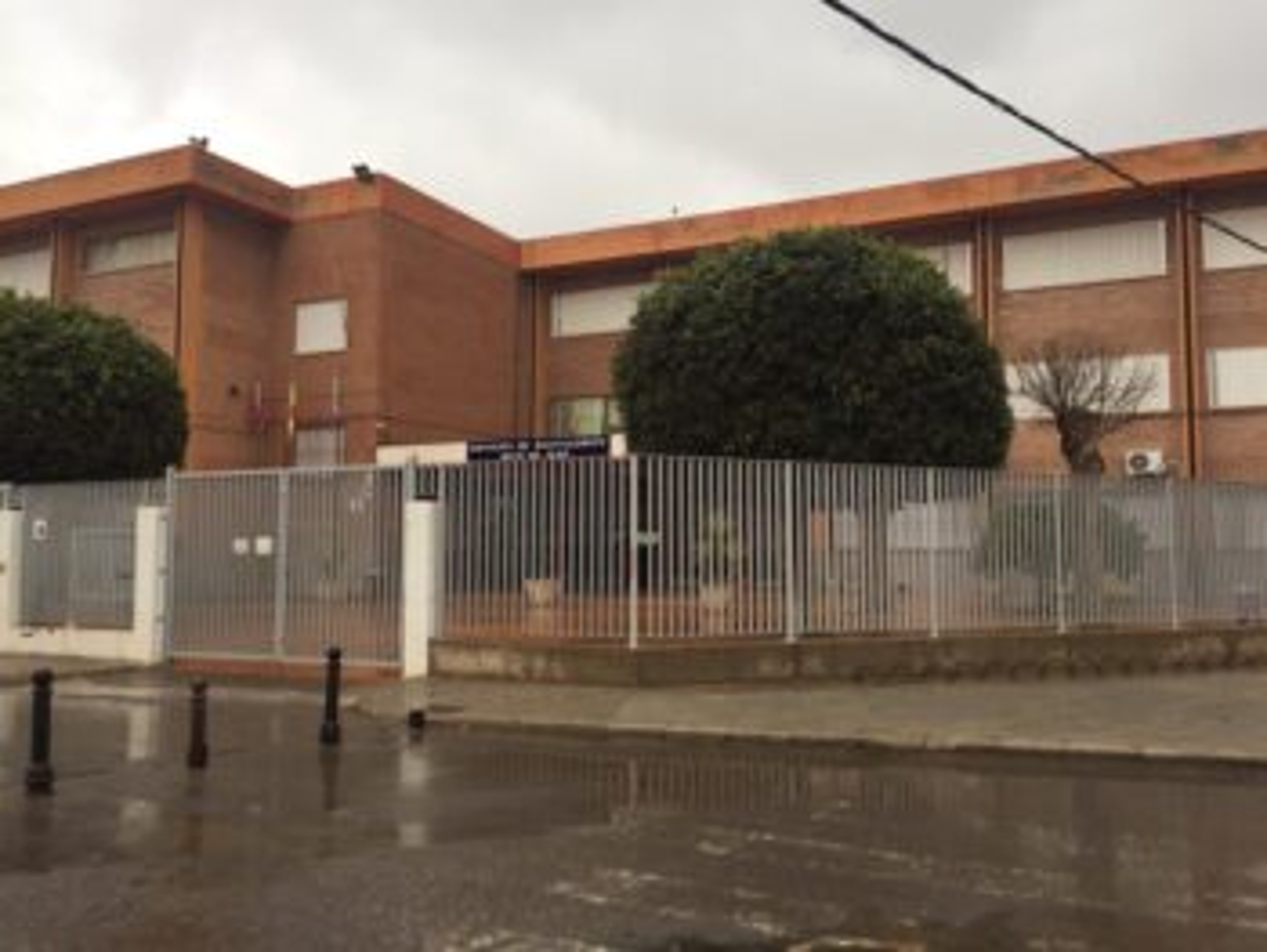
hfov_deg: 61.6
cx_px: 634
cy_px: 476
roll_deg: -0.1
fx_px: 1062
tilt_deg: +4.1
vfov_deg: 48.3
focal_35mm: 29
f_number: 2.2
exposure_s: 1/50
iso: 32
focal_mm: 4.15
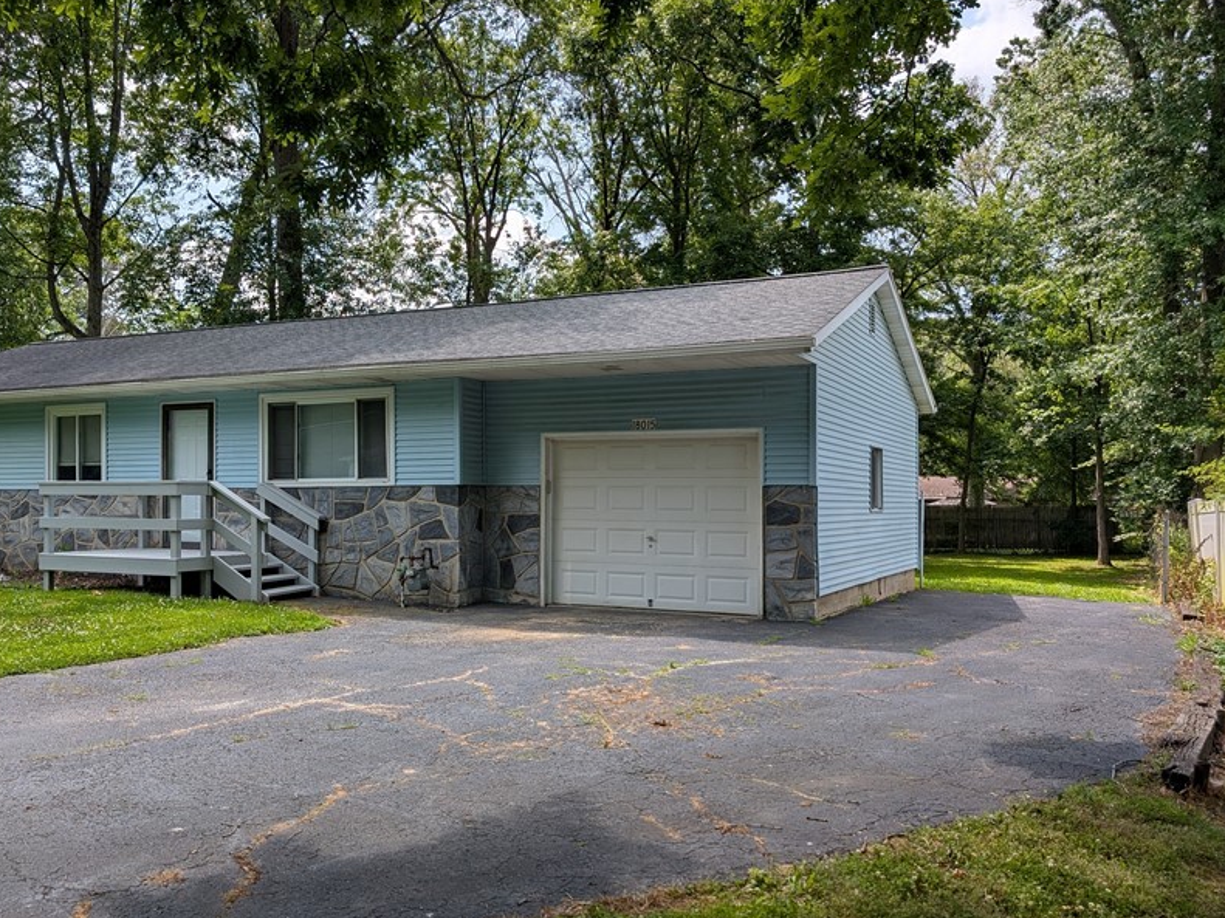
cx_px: 510
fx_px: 1097
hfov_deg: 58.0
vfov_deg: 45.4
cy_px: 481
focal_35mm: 31
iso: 17
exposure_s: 1/725
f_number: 1.68
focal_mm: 6.9
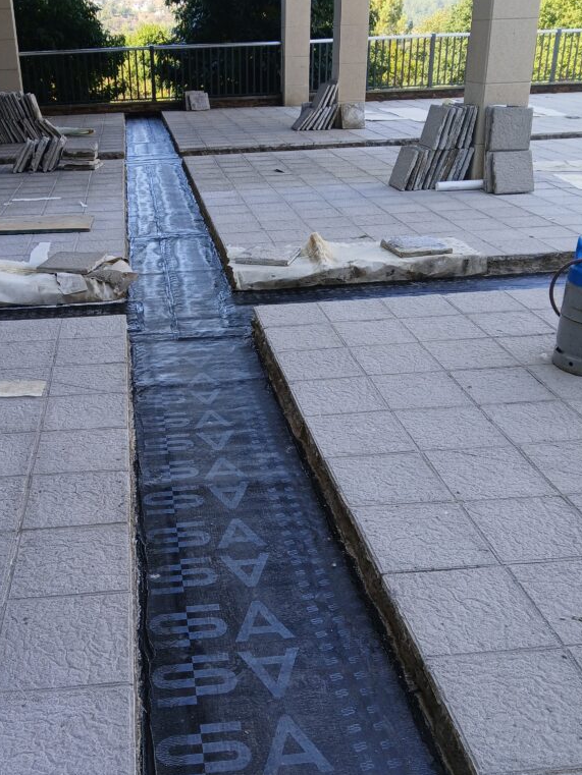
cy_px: 428
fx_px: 784
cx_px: 203
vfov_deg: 52.5
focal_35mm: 35
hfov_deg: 40.3
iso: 32
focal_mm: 3.98
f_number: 1.8
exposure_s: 1/100
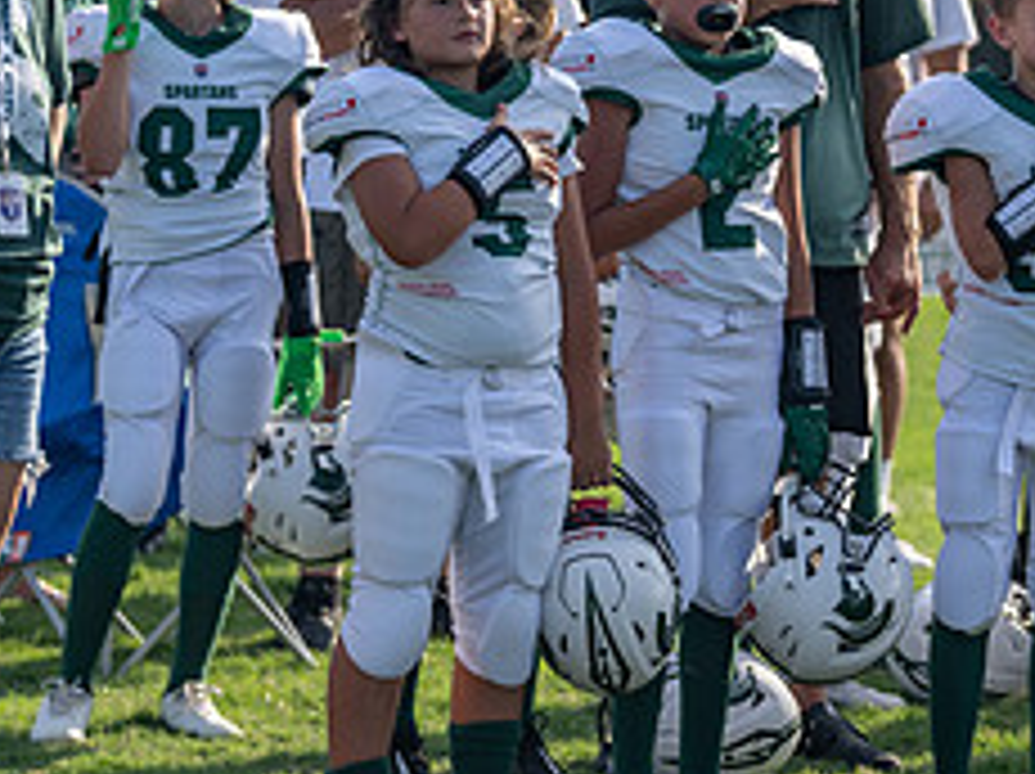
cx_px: 693
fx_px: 7825
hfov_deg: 7.6
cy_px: 187
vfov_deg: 5.7
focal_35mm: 262
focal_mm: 108
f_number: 3.5
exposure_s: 1/1250
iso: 100
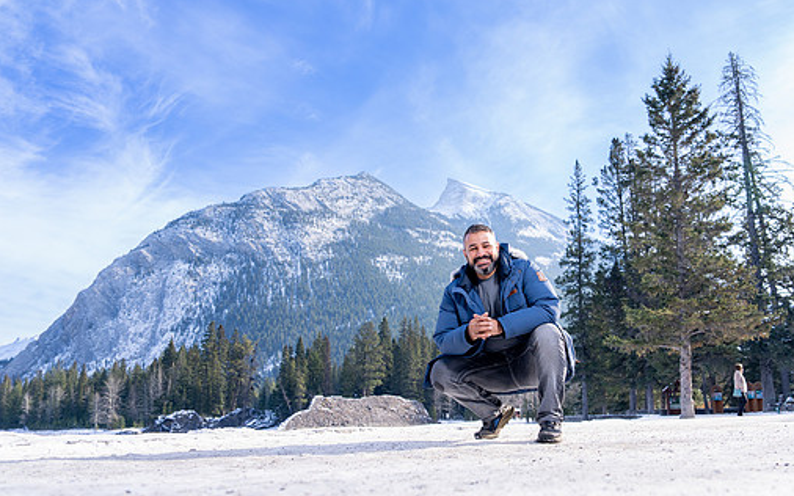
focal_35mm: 31
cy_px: 288
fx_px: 671
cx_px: 502
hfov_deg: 60.4
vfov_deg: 40.5
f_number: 3.5
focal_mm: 24
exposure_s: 1/400
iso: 50
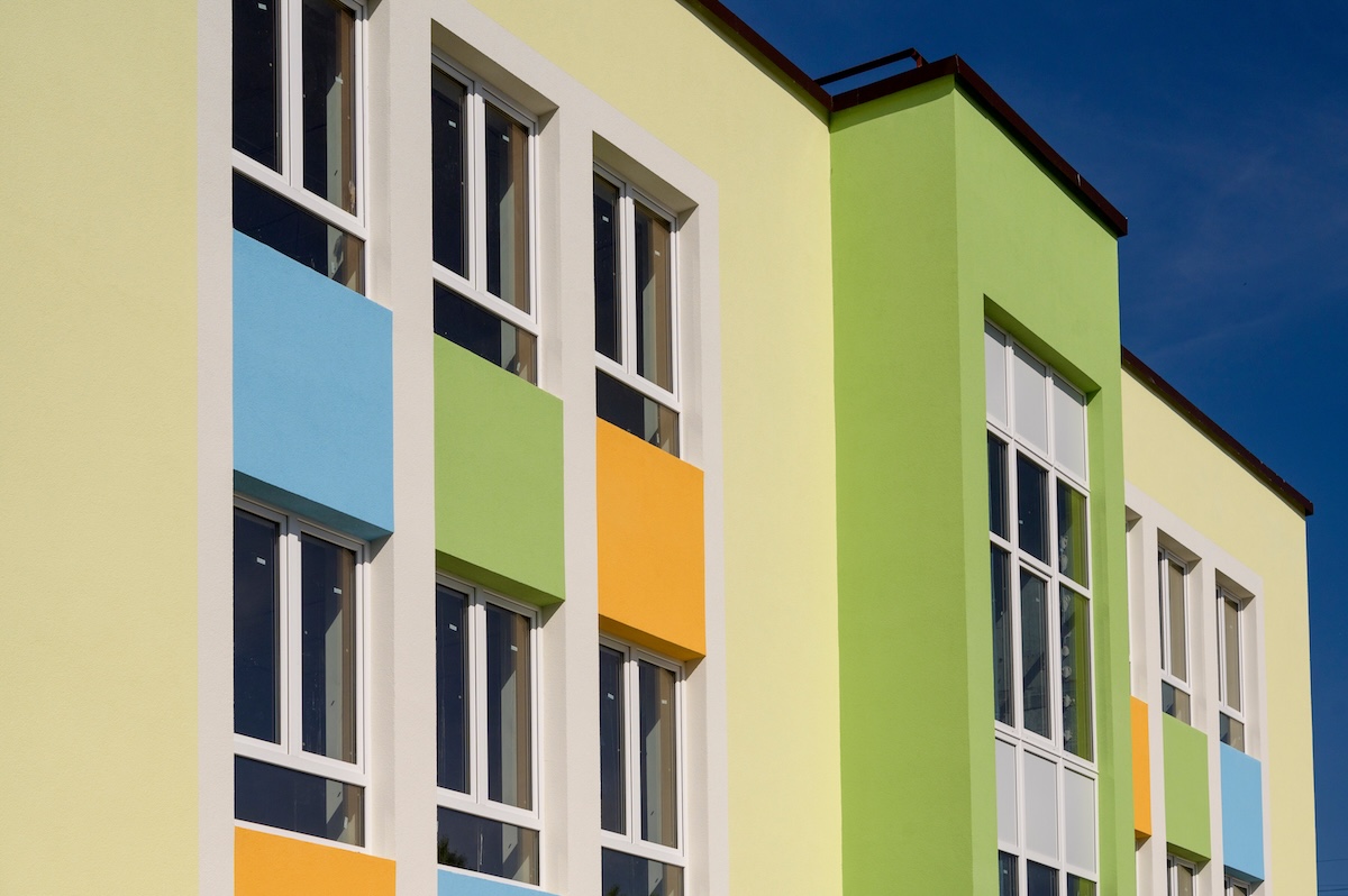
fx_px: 2245
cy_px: 448
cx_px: 674
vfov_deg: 22.6
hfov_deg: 33.4
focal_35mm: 60
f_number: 7.1
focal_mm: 60
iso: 400
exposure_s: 1/2000
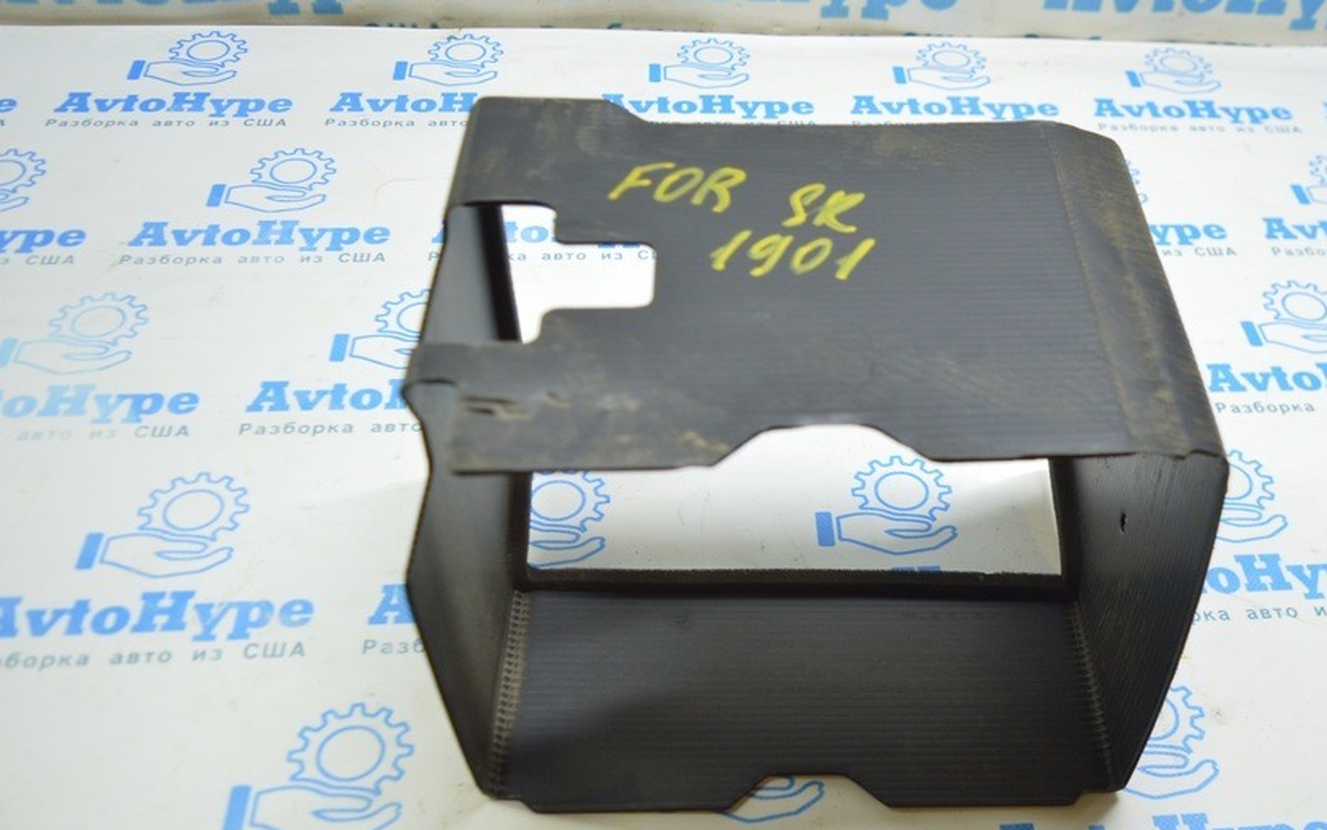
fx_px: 1375
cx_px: 822
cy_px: 521
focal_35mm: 38
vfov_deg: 33.4
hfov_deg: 51.0
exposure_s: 1/40
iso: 400
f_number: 3.5
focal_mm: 20
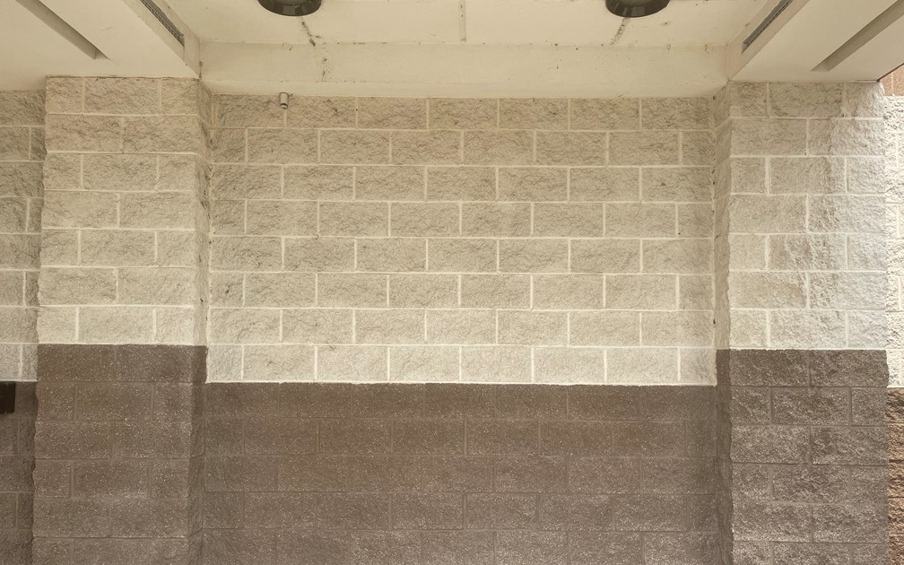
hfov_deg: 66.5
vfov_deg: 44.4
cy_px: 325
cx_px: 448
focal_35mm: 28
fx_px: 690
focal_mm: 4.2
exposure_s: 1/1553
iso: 32
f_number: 1.6
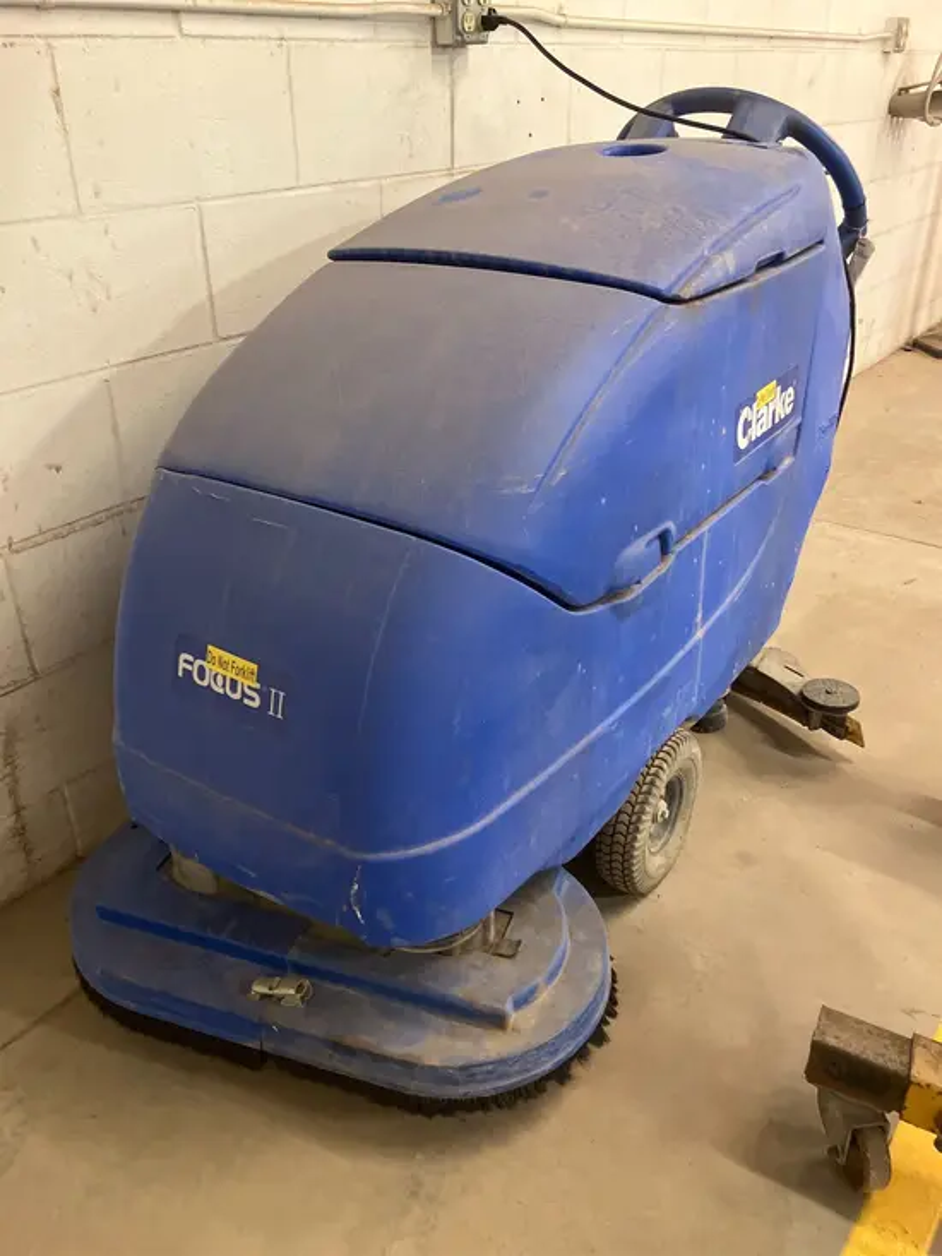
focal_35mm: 28
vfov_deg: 63.4
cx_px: 471
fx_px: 1016
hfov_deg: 49.8
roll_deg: +0.2
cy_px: 628
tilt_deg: -28.6
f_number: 1.8
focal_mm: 3.99
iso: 250
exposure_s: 1/40
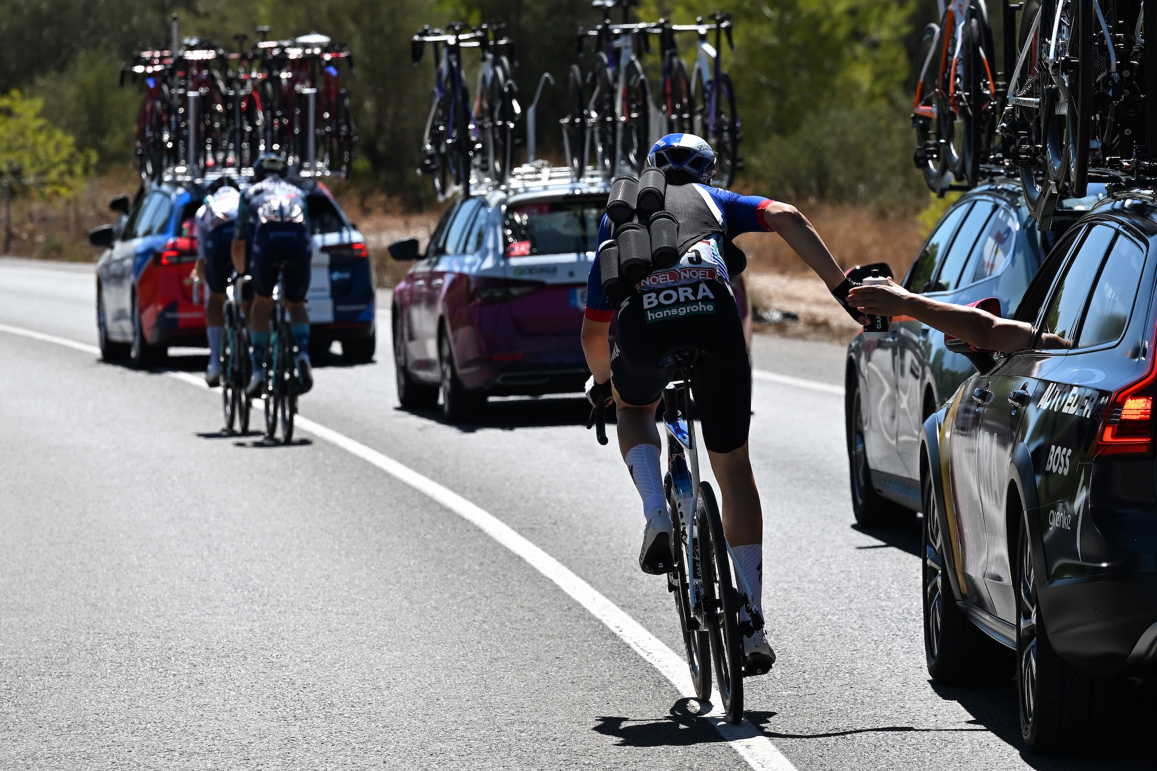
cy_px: 386
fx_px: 7937
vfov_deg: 5.6
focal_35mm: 247
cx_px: 578
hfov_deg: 8.3
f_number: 6.3
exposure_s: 1/1600
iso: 320
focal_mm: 165
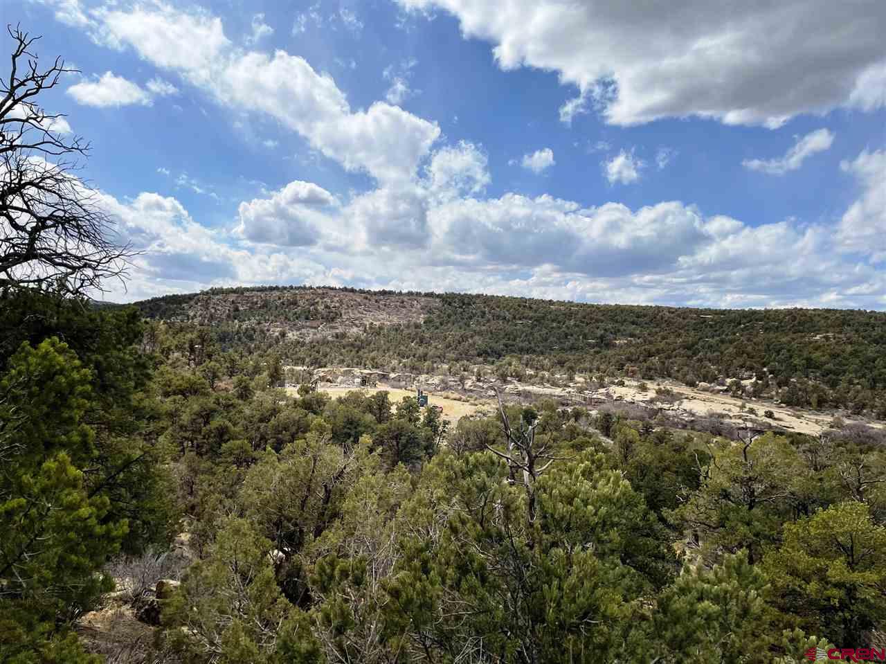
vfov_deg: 53.0
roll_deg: -2.3
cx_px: 443
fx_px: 665
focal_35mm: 26
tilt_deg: +1.8
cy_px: 332
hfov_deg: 67.3
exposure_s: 1/6897
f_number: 1.6
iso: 32
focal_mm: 4.2
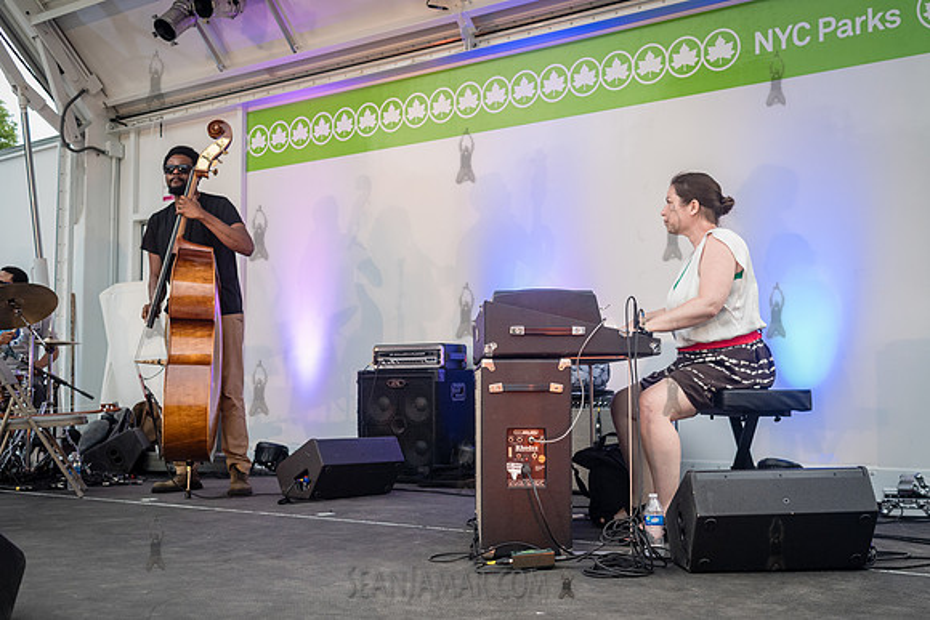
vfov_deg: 33.6
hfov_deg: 48.7
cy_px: 341
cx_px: 527
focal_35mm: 40
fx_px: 1026
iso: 1600
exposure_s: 1/400
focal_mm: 35
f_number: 4.5
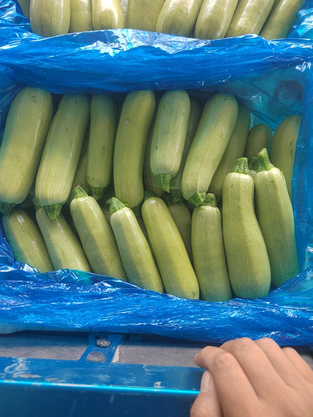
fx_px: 277
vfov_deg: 73.9
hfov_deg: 58.9
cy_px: 208
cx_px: 156
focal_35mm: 23
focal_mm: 5.52
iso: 1069
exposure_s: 1/100
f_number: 1.9
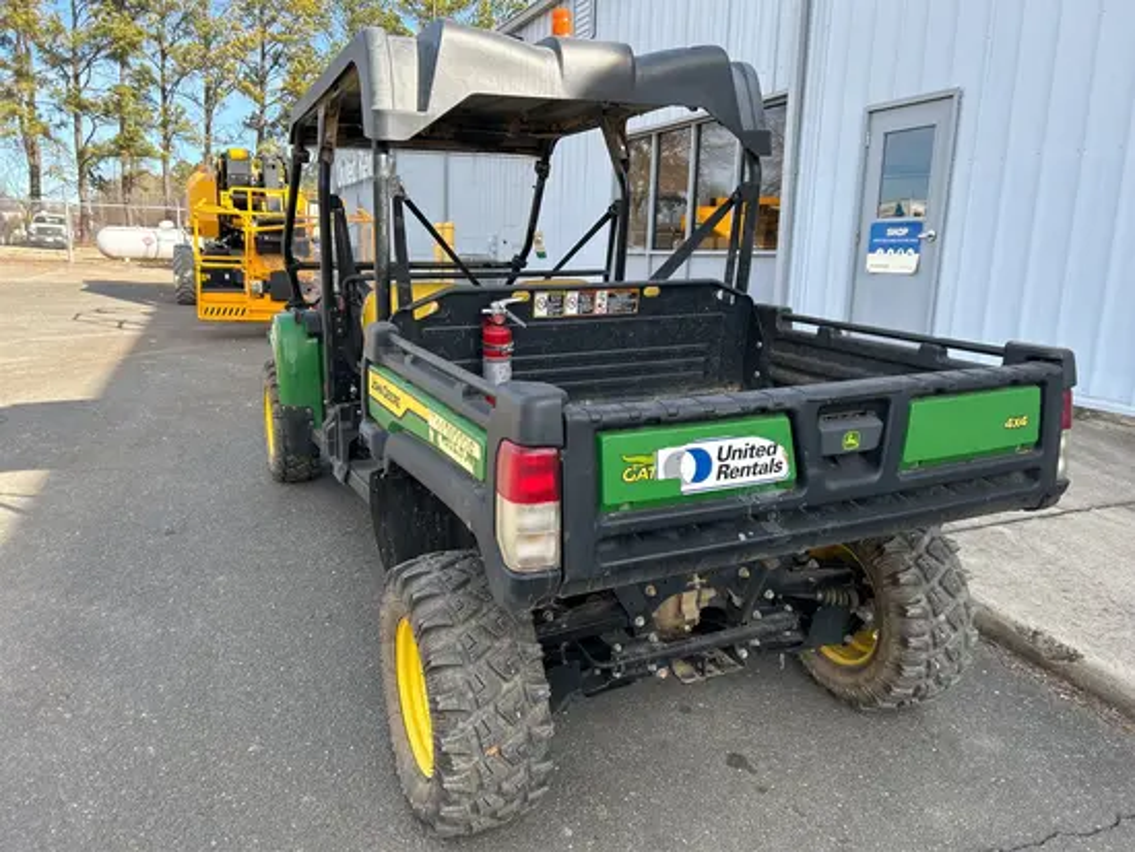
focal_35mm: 26
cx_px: 568
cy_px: 426
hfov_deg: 67.3
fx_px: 853
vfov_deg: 53.1
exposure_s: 1/894
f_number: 1.5
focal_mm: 5.7
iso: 50
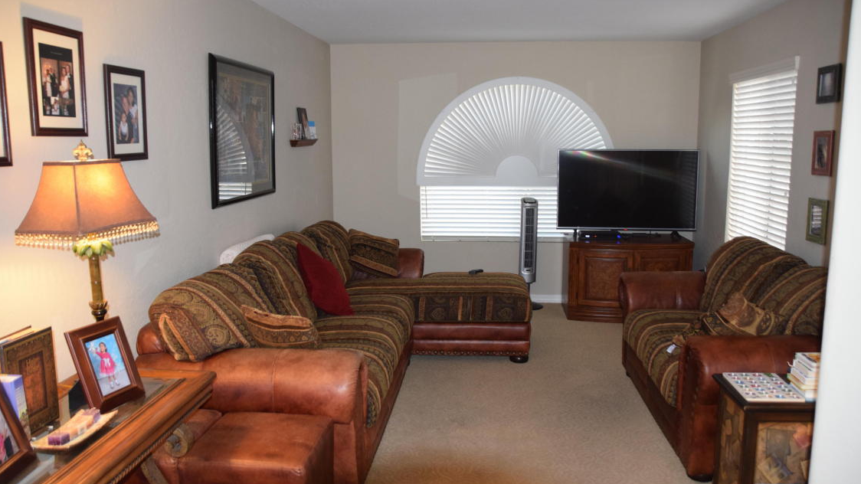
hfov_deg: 66.1
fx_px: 662
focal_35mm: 29
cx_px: 437
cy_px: 250
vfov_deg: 40.2
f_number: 3.5
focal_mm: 18
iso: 1100
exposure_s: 1/60
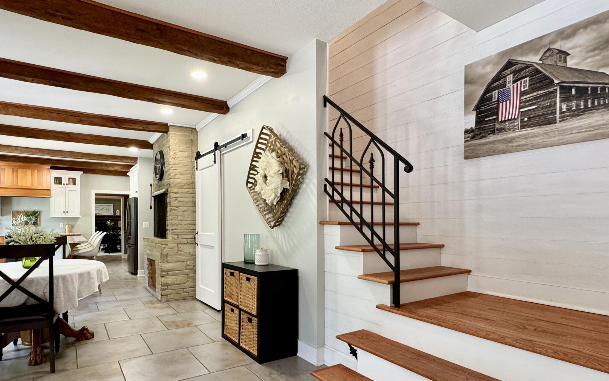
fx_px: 332
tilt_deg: -0.7
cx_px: 251
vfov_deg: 59.2
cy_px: 226
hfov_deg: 84.2
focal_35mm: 20
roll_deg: +0.1
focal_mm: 2.22
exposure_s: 1/60
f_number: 2.2
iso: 200
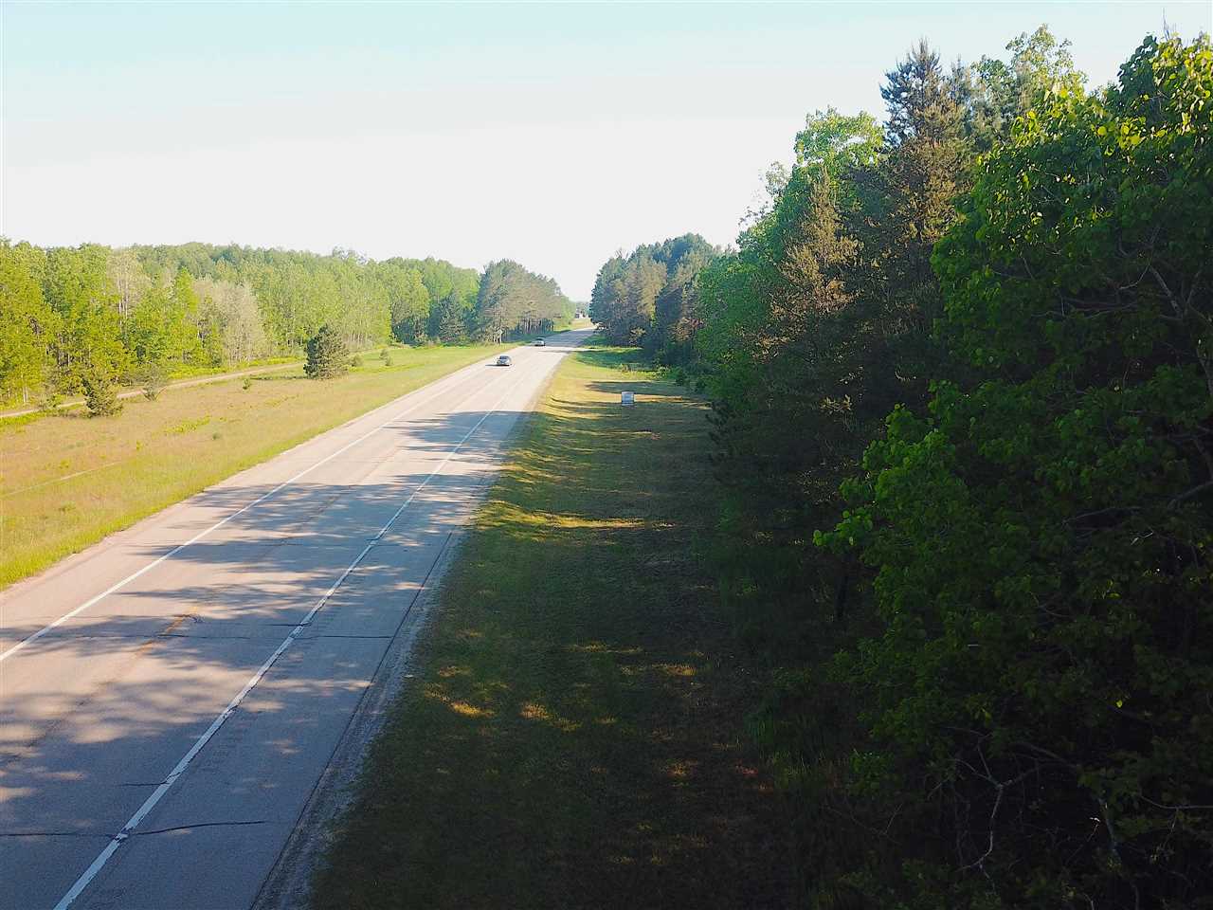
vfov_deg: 53.1
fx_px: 911
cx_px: 606
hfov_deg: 67.3
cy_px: 455
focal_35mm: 26
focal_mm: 4.73
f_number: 2.2
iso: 100
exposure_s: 1/179
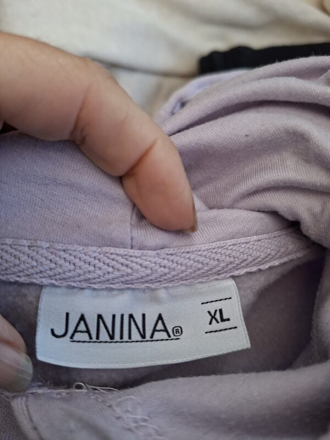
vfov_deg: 73.9
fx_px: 292
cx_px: 165
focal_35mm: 23
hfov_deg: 58.9
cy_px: 220
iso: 80
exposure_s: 1/120
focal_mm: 5.54
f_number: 1.8
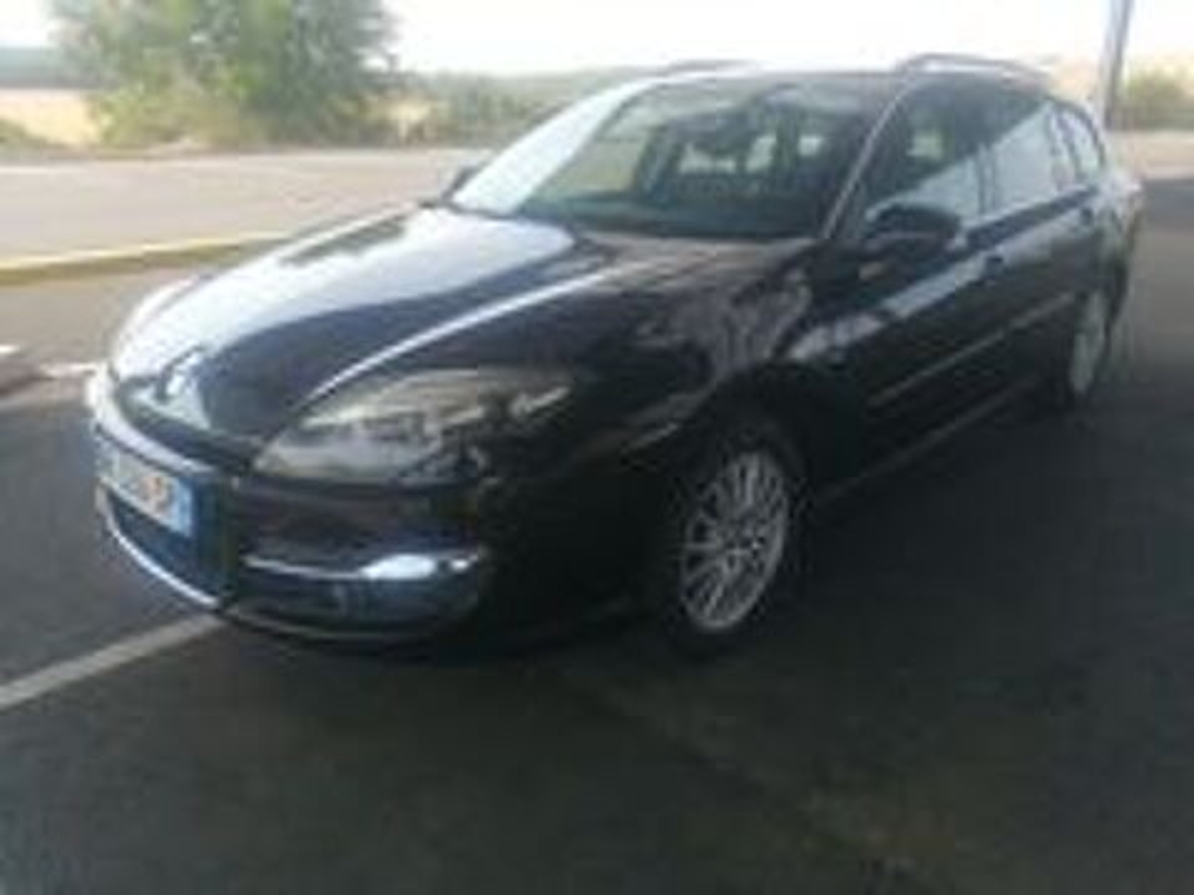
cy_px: 448
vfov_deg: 51.4
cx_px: 597
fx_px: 931
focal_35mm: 27
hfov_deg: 65.3
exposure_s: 1/409
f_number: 1.8
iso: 50
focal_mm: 3.62
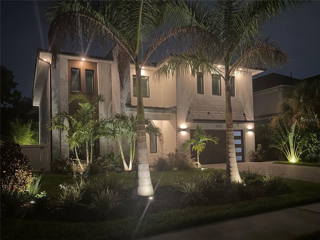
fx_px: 222
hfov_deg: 71.6
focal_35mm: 24
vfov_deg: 56.8
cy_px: 120
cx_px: 160
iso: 1000
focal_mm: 6.76
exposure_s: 1/15
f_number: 1.78
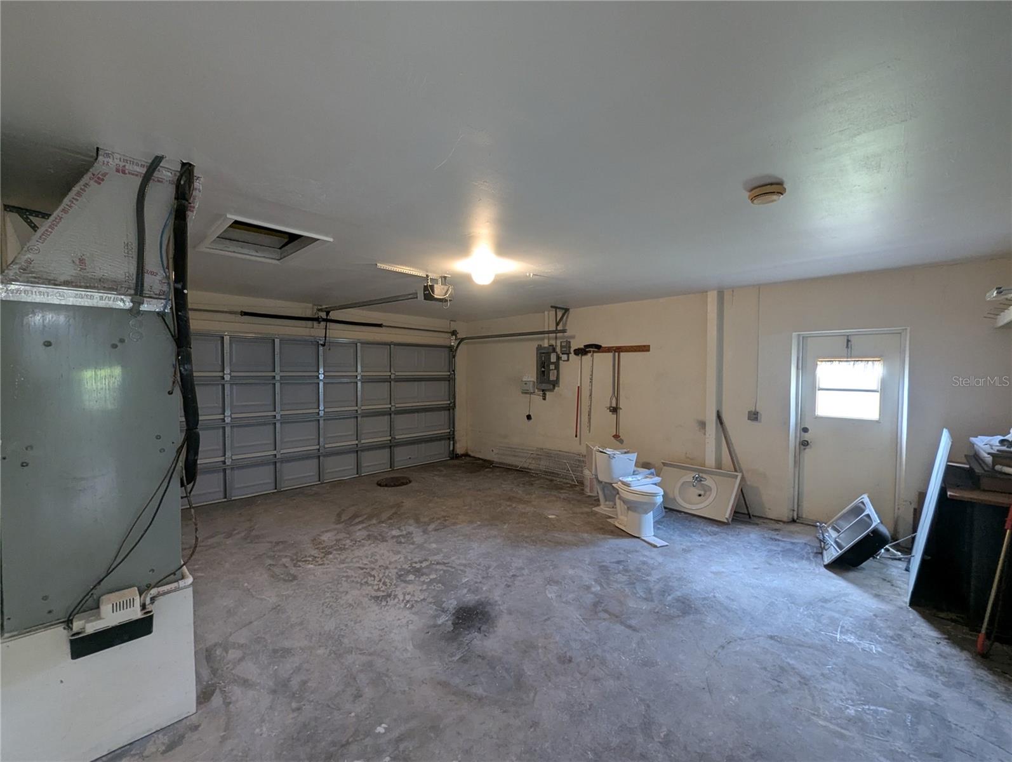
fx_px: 381
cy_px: 381
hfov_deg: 106.1
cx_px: 506
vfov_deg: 90.1
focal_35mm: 13
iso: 107
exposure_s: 1/24
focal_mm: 1.95
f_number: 2.2
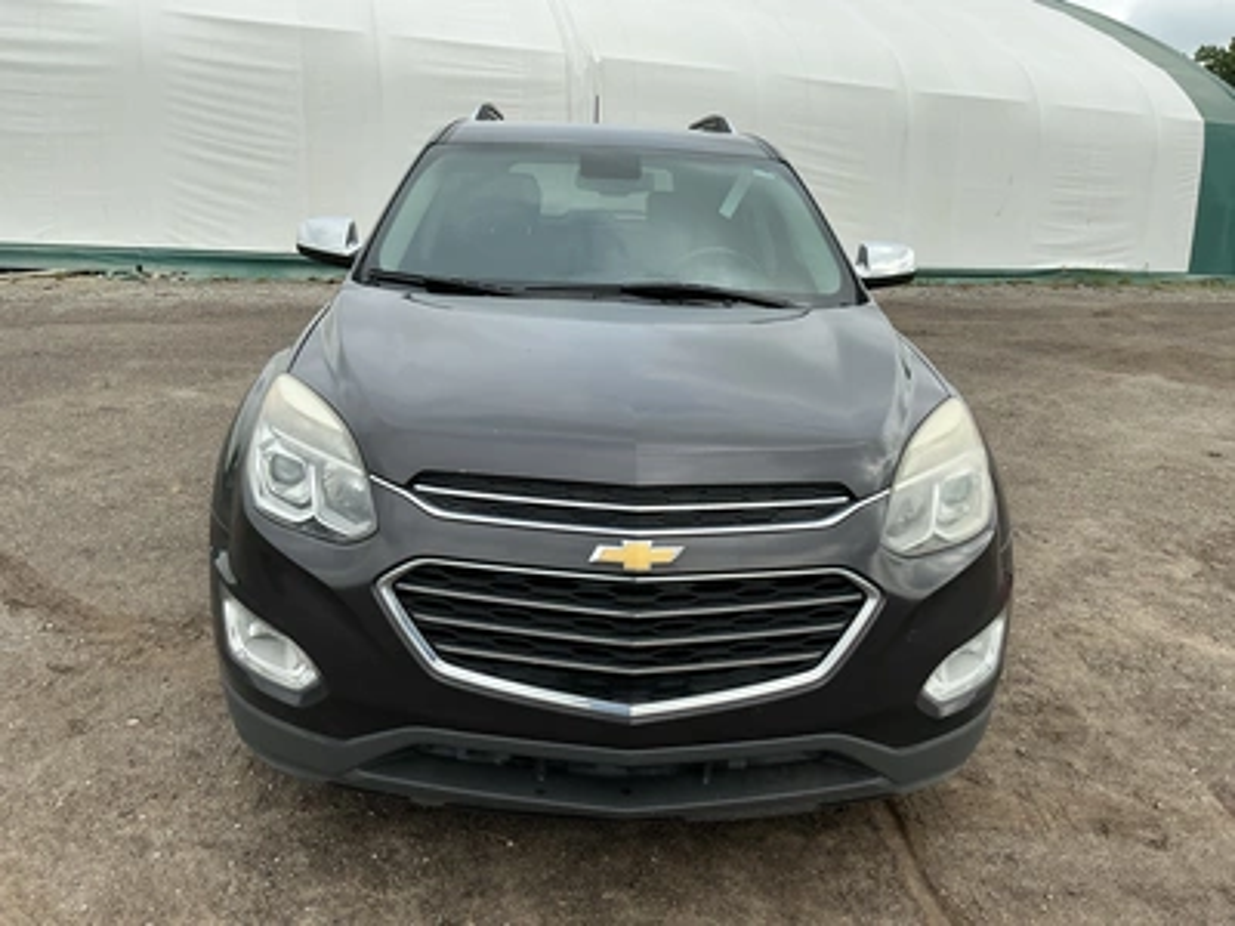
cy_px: 463
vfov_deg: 49.7
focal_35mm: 28
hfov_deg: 63.4
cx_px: 618
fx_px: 999
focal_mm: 3
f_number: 1.8
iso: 25
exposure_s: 1/1035
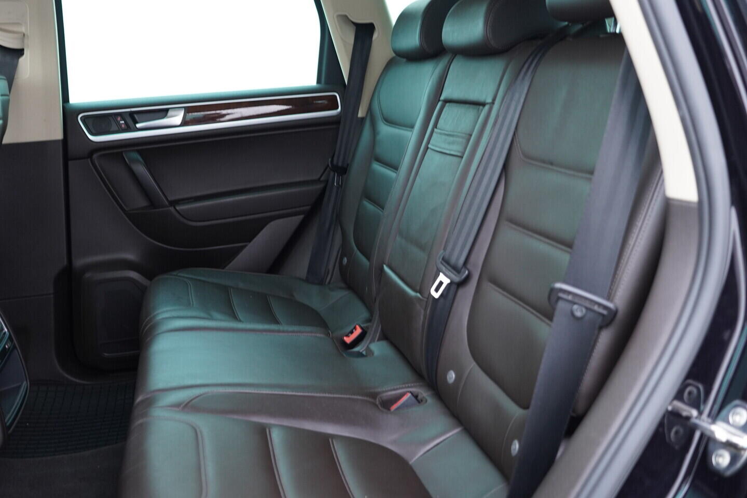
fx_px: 747
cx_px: 374
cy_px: 249
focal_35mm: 36
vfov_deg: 36.9
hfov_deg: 53.1
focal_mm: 24
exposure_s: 1/40
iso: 640
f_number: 2.8
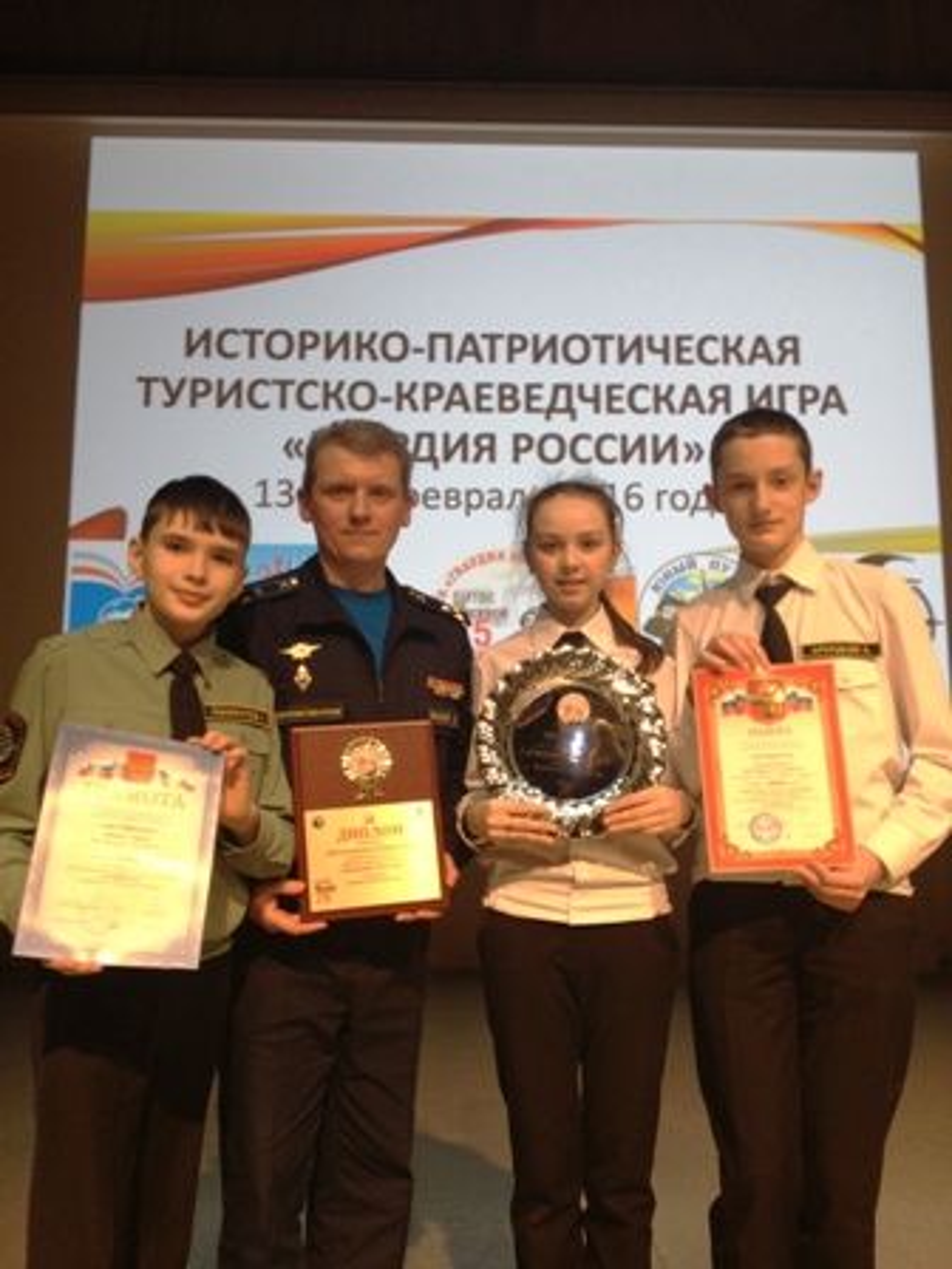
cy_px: 634
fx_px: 1283
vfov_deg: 52.6
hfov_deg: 40.7
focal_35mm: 35
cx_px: 476
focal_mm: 4.28
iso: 64
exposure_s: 1/20
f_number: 2.4
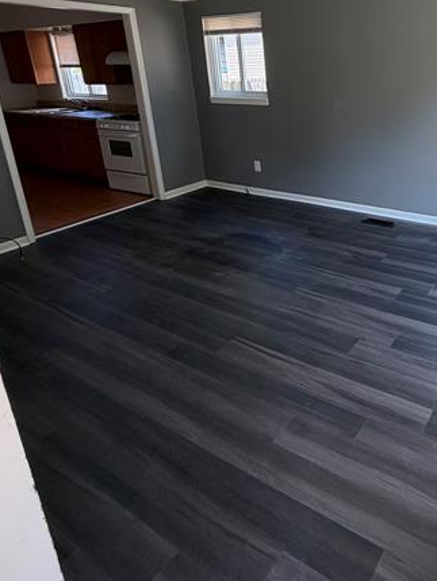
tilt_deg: -16.2
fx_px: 420
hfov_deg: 50.2
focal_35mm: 25
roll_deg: +0.6
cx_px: 373
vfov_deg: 67.1
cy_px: 185
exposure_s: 1/121
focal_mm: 2.22
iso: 80
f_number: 2.2
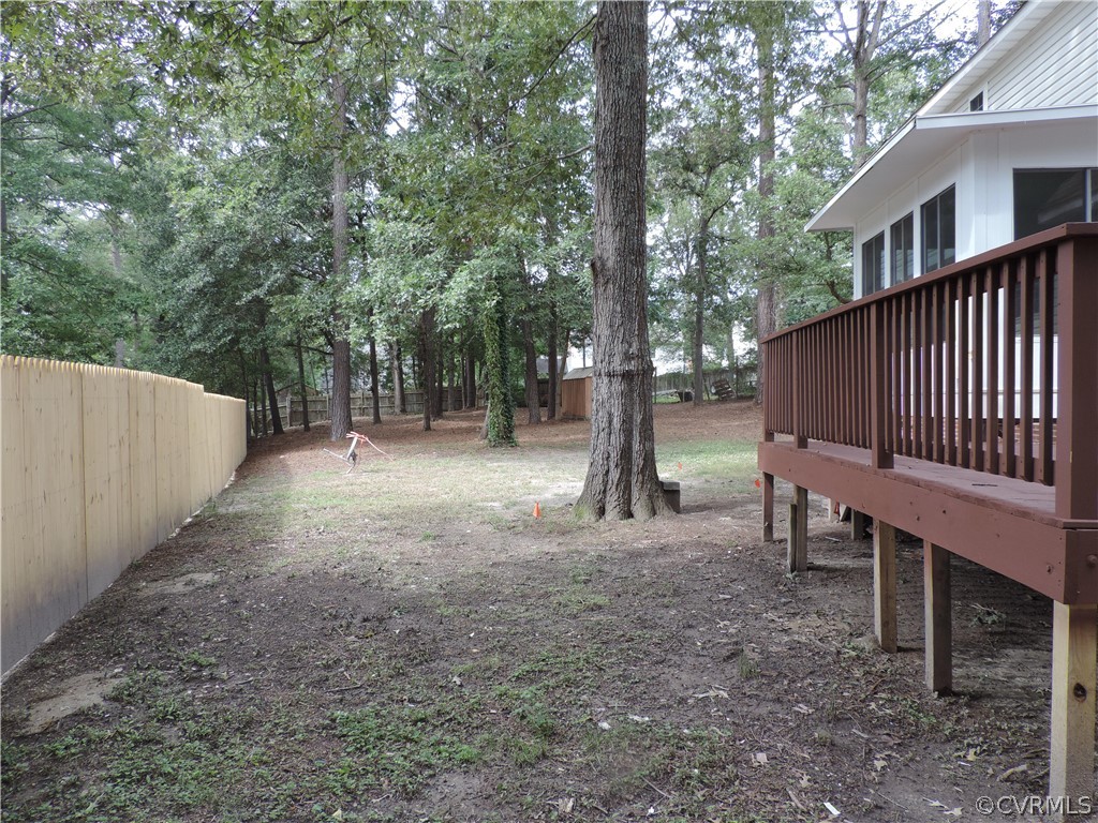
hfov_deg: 71.6
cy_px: 412
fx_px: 761
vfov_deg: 56.8
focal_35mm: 24
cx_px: 549
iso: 80
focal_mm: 4.3
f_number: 3
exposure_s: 1/100
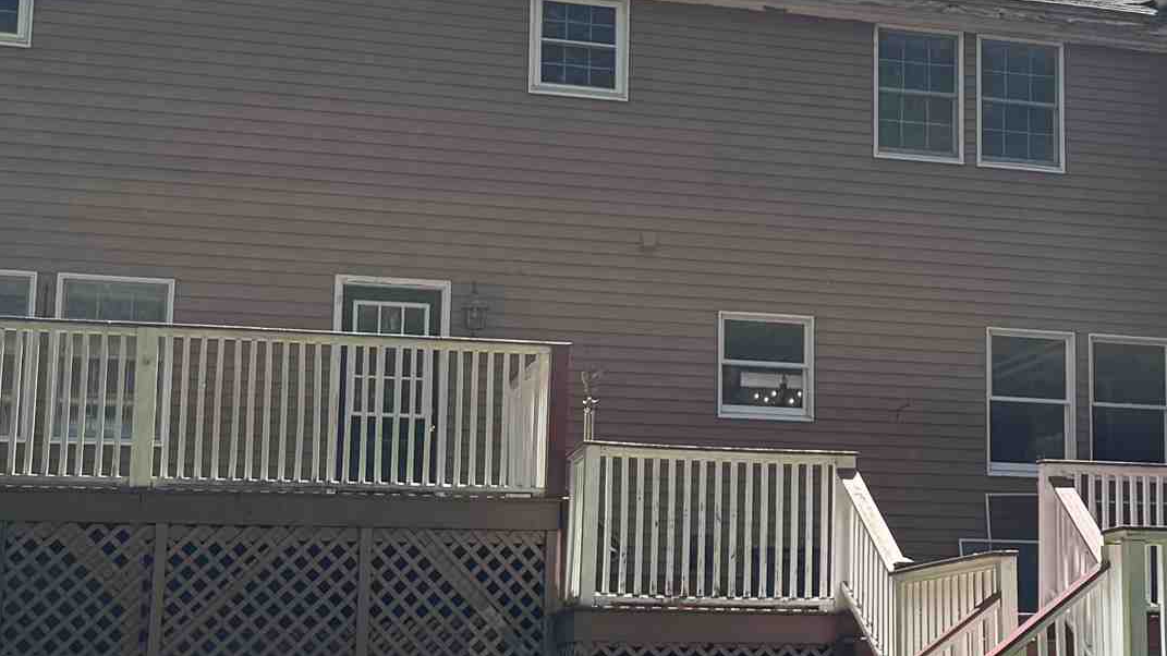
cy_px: 337
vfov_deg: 16.1
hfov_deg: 27.6
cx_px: 940
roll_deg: +0.0
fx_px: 2320
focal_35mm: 75
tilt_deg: +10.2
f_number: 1.78
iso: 80
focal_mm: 6.76
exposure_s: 1/2252
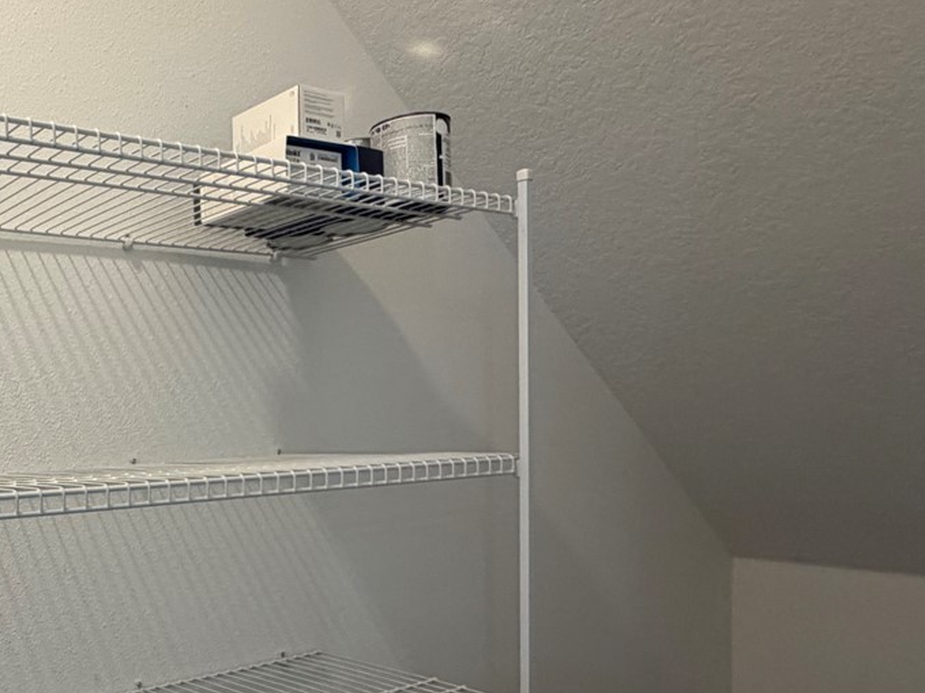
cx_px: 78
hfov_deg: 48.9
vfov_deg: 42.4
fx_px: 882
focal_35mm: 33
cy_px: 455
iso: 250
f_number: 2.2
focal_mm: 2.22
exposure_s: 1/120
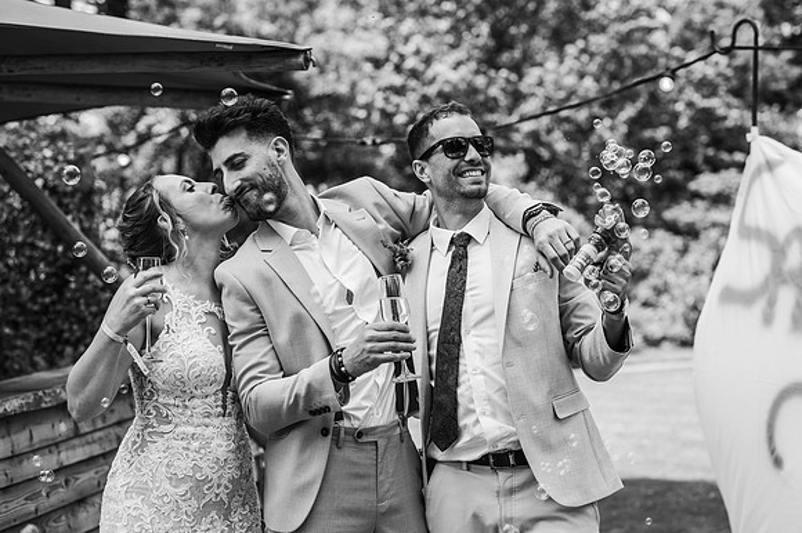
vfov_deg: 16.1
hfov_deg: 23.9
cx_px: 401
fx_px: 1892
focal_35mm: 85
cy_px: 266
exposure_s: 1/640
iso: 100
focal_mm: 85
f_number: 4
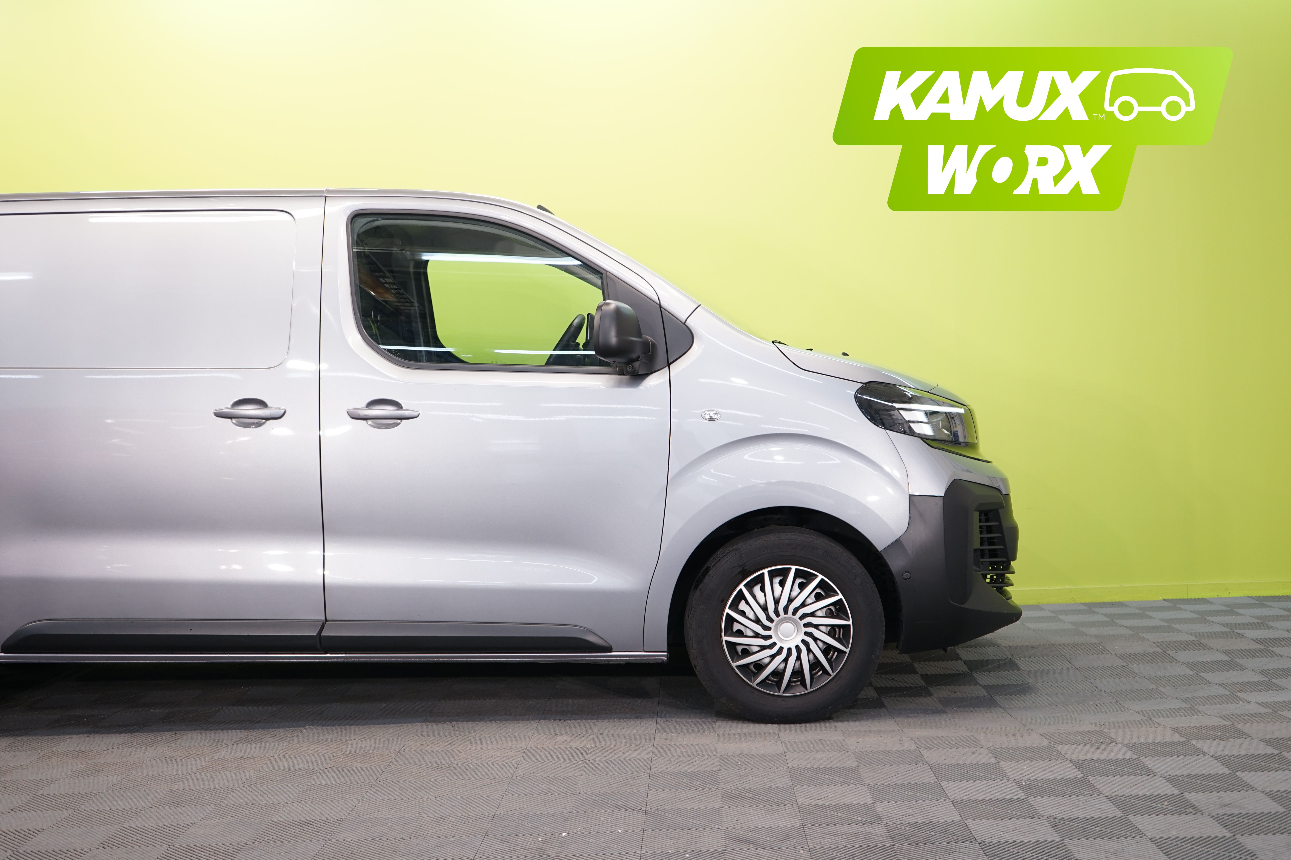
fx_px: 1506
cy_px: 430
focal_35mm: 42
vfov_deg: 31.9
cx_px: 646
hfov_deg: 46.4
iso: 400
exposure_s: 1/30
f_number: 4.5
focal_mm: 42
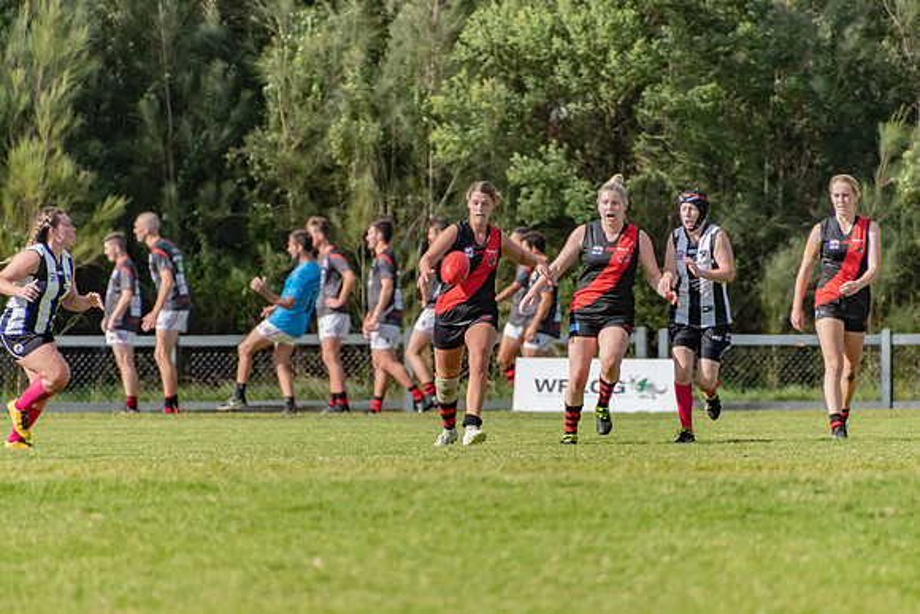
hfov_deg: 3.4
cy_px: 307
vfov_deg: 2.2
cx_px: 465
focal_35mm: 612
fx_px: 15634
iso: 800
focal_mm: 400
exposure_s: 1/3200
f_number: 6.3
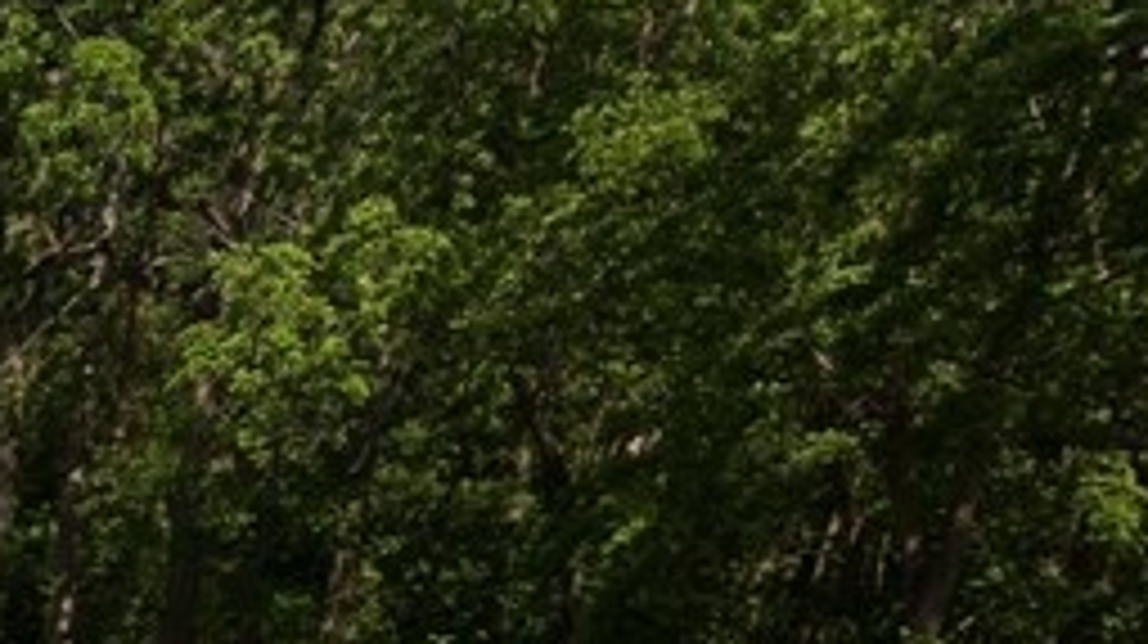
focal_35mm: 105
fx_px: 3194
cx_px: -1130
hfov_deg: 16.0
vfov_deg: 10.3
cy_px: 1437
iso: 100
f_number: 1.8
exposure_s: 1/3000
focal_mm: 8.67
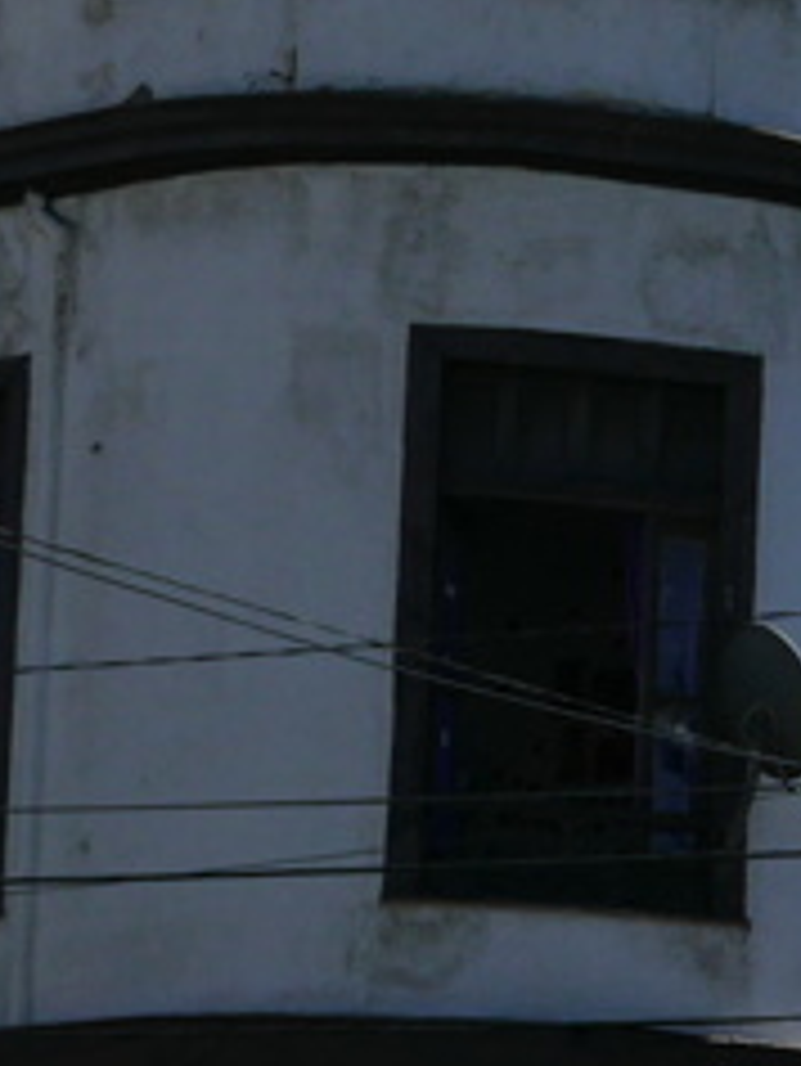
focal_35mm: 199
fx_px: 6134
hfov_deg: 7.1
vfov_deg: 9.8
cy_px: 1178
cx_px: 1888
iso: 200
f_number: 5.6
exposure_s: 1/1300
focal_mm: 18.6
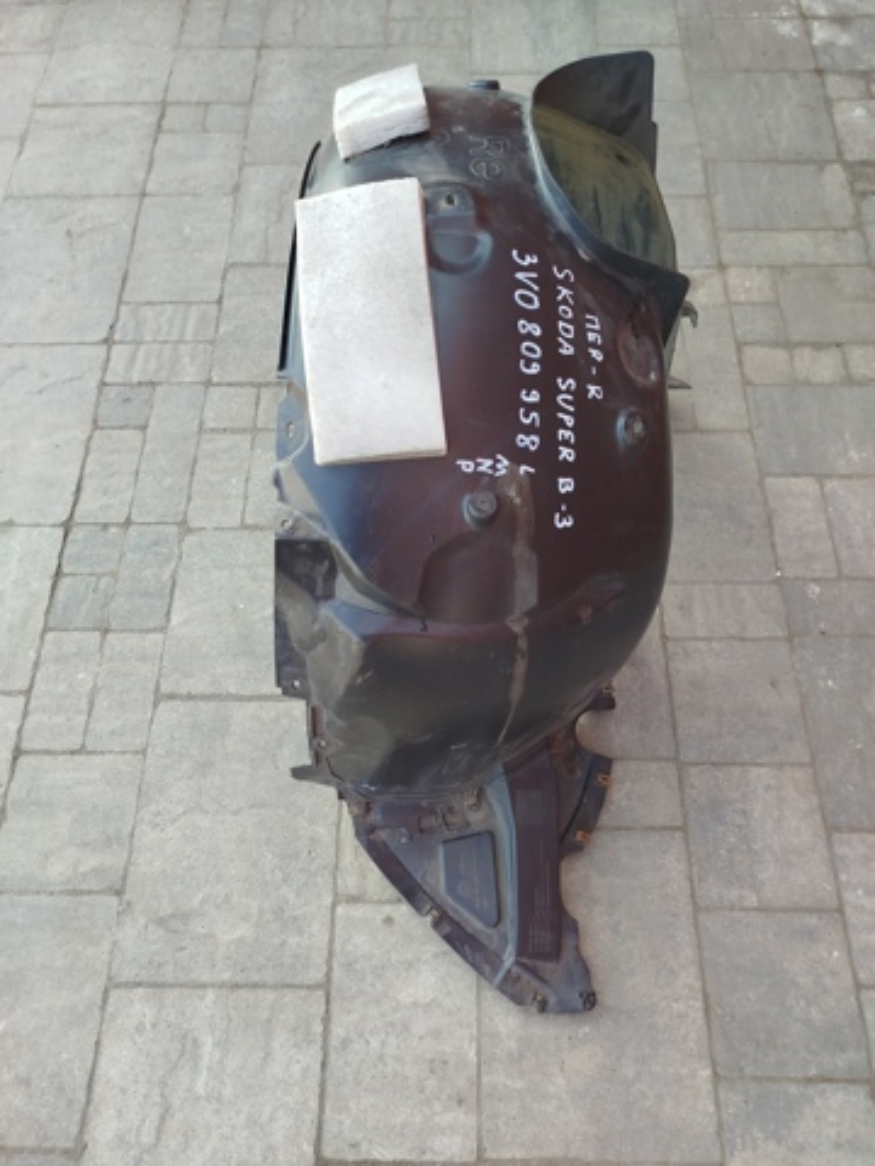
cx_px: 438
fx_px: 809
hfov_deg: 56.8
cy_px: 583
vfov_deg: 71.6
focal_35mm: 24
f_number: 1.7
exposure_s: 1/109
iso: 50
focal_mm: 5.31
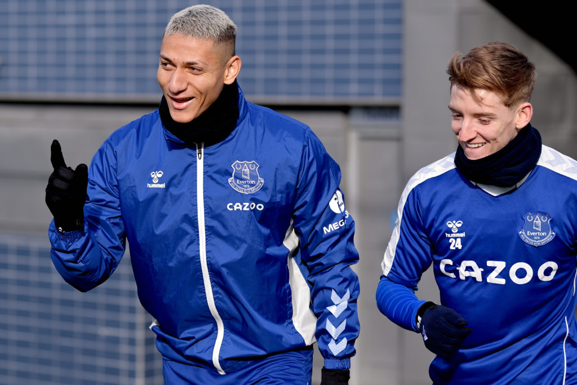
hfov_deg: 21.5
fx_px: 1523
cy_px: 192
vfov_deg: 14.4
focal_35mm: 95
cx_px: 288
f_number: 2.8
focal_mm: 95
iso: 500
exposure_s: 1/1600
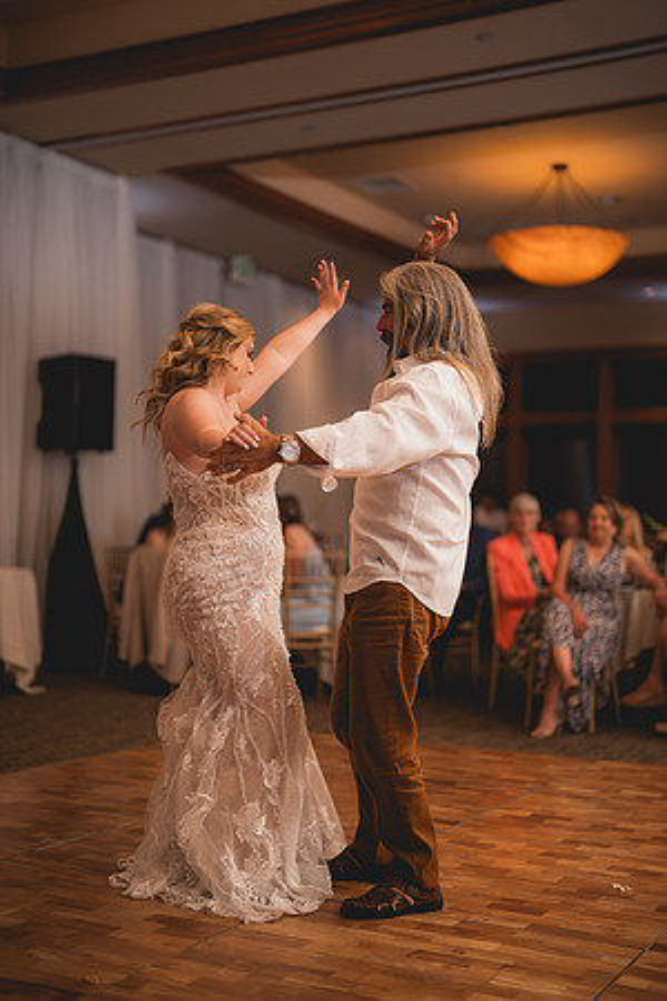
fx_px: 1389
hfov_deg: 27.0
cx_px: 334
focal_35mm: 50
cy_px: 500
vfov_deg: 39.6
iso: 125
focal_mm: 50
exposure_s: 1/250
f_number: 1.2
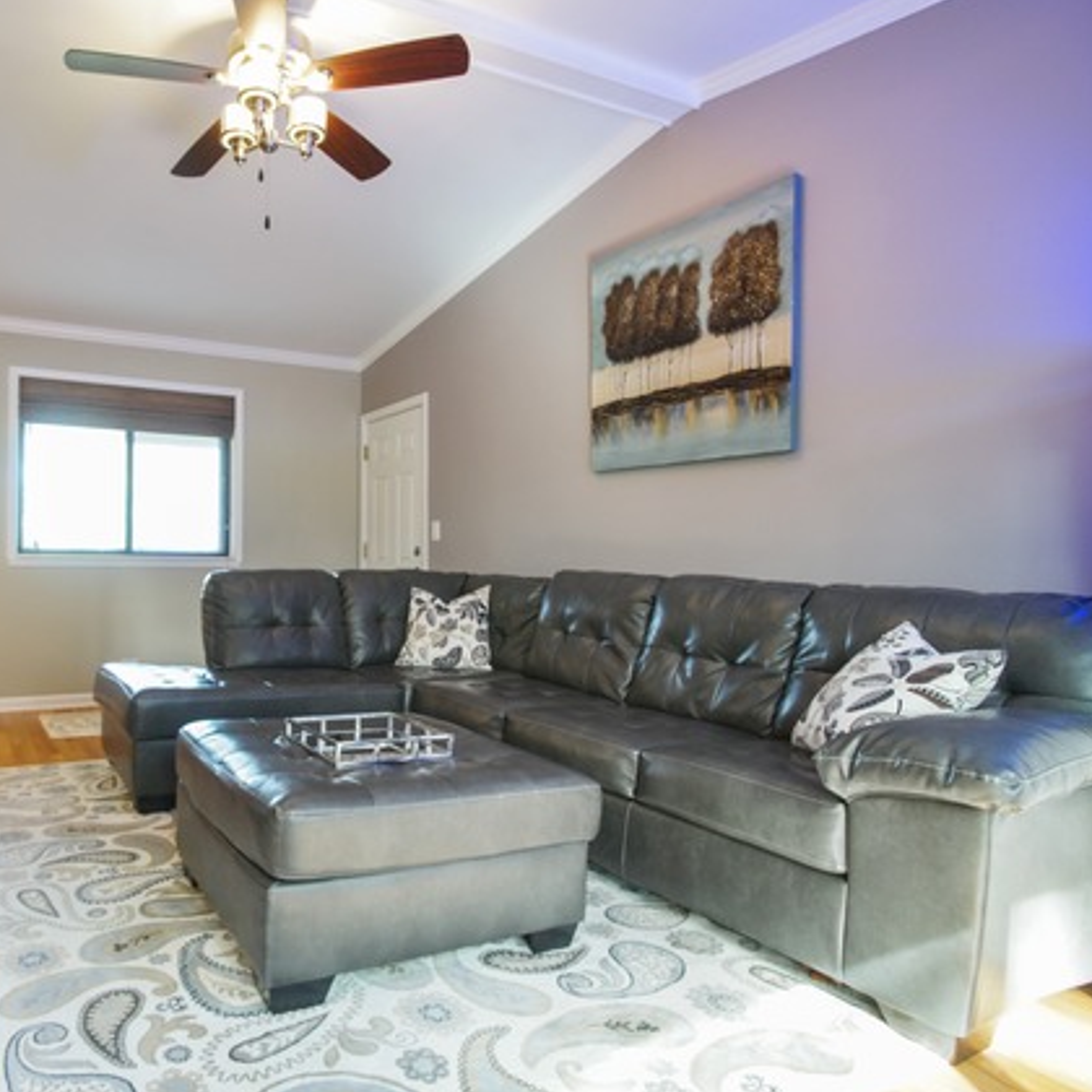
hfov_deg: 66.5
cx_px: 312
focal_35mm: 22
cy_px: 547
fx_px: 785
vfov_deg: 69.6
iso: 500
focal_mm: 17
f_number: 8
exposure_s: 1/4
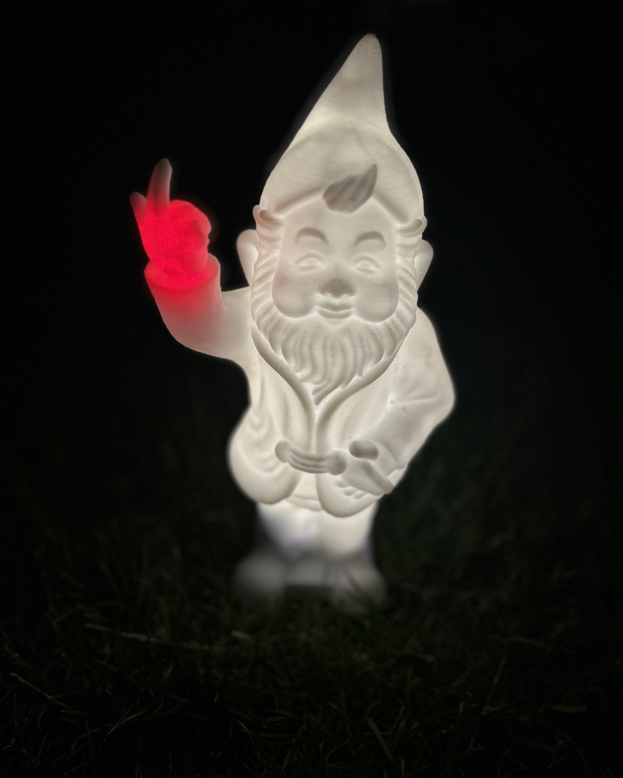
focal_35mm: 28
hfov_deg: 51.5
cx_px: 306
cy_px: 367
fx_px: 645
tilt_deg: -26.8
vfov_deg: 62.2
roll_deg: -4.6
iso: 50
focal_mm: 5.7
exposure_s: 1/100
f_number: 1.5
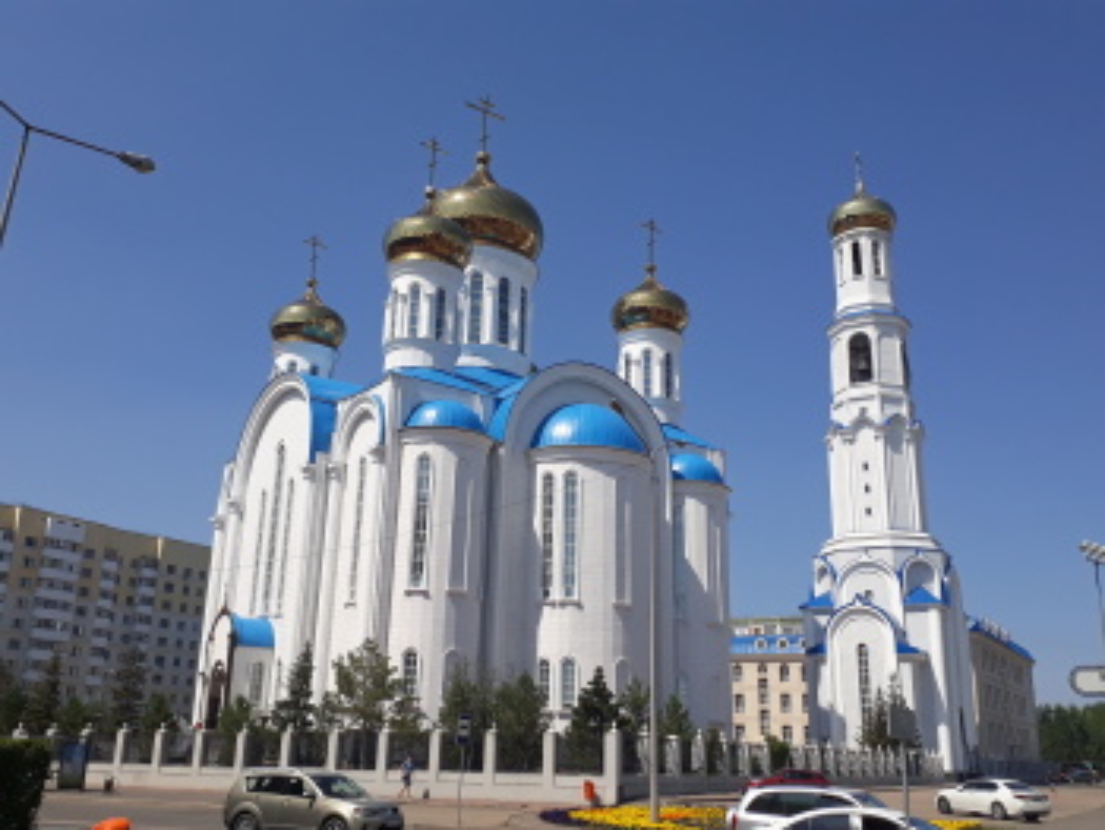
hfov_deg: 65.3
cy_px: 415
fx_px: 862
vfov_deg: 51.4
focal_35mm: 27
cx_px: 552
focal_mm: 3.6
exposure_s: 1/2132
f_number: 1.9
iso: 40
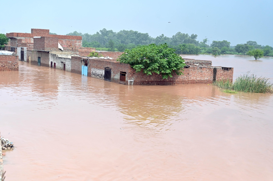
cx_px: 136
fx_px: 326
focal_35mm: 43
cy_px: 90
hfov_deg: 45.5
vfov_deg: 31.1
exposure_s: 1/8000
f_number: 4
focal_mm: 43
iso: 500
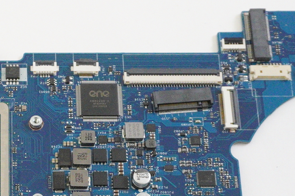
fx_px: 931
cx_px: -22
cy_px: 195
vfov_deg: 11.9
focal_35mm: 114
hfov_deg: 17.5
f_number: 5.6
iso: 5000
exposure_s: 1/200
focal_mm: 23
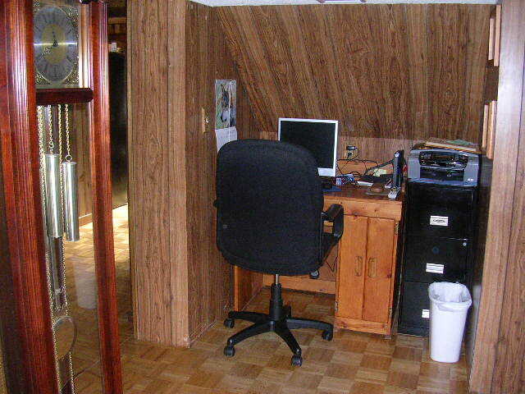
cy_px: 197
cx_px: 262
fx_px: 576
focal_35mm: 38
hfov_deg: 49.0
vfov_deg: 37.7
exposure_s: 1/60.1
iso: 200
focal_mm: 5.8
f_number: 2.8
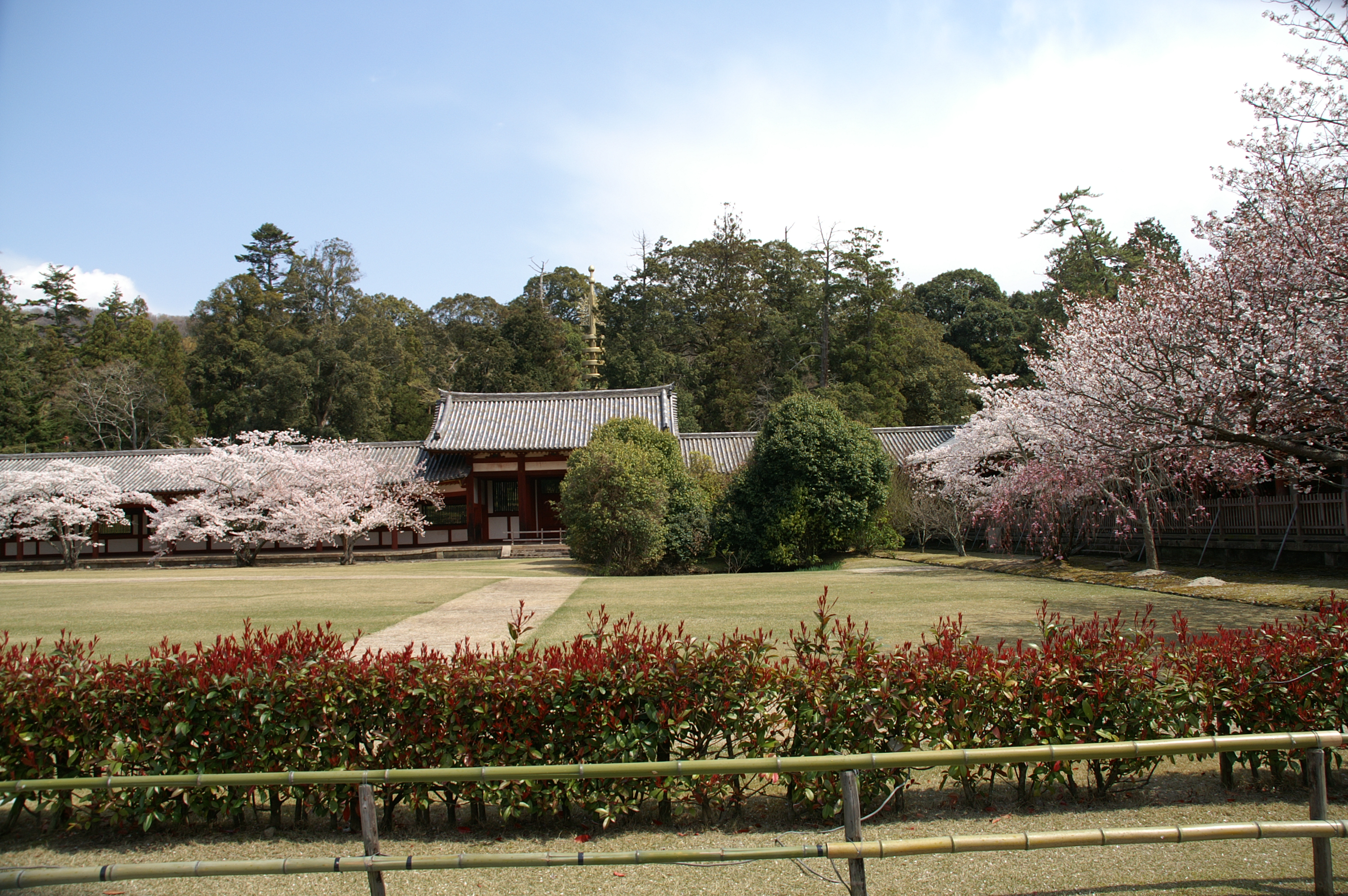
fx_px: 1010
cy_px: 448
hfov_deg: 67.4
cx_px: 674
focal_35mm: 27
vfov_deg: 47.8
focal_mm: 18
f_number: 8
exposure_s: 1/300
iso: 100
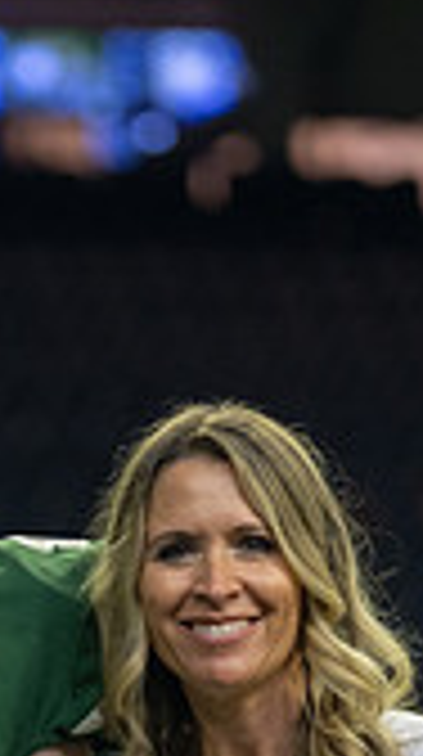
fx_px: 8709
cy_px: 763
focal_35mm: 435
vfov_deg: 5.0
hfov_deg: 2.8
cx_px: -248
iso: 1250
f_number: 2.8
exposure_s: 1/320
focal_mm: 120
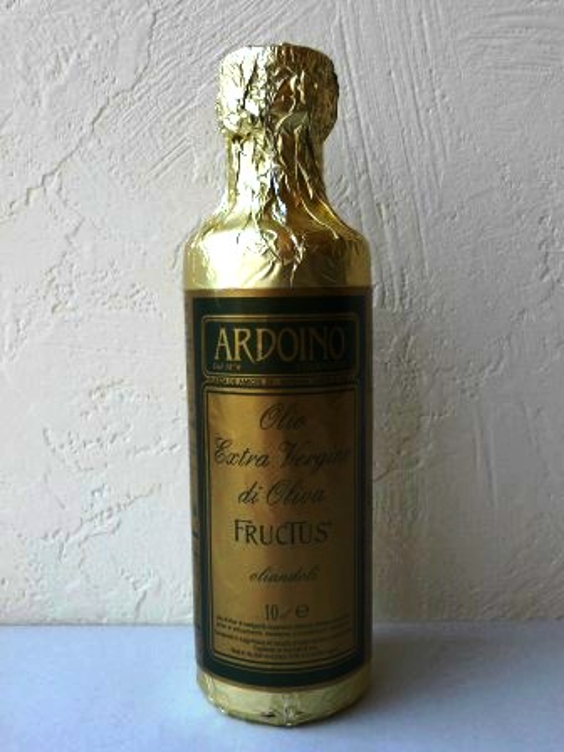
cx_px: 282
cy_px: 376
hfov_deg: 41.8
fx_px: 739
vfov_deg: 54.0
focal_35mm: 34
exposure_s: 1/100
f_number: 4
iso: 80
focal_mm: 6.3
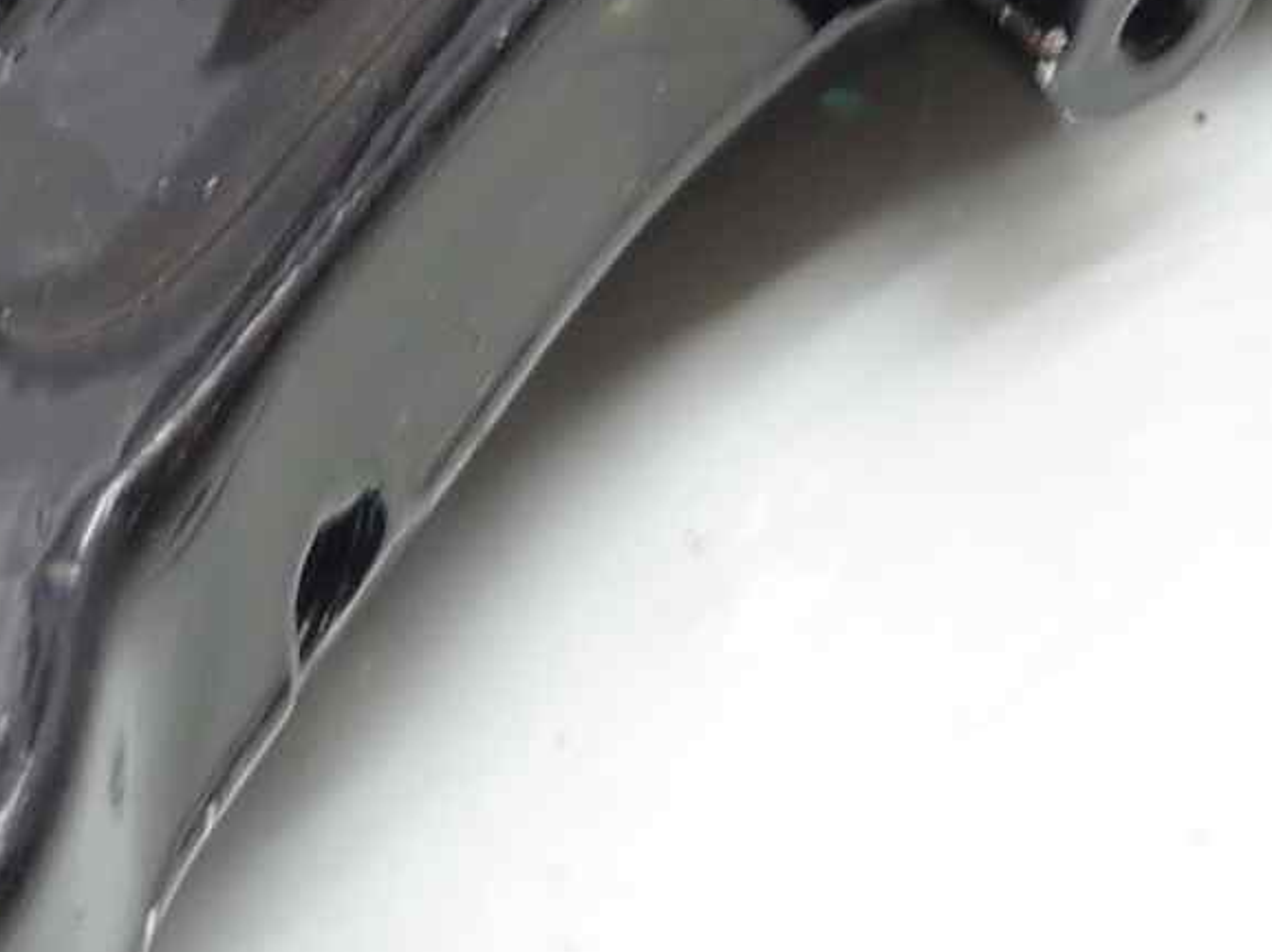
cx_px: 423
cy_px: -141
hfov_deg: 17.7
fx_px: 4076
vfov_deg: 13.0
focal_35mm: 111
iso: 80
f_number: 3.3
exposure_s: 1/8
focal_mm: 4.1
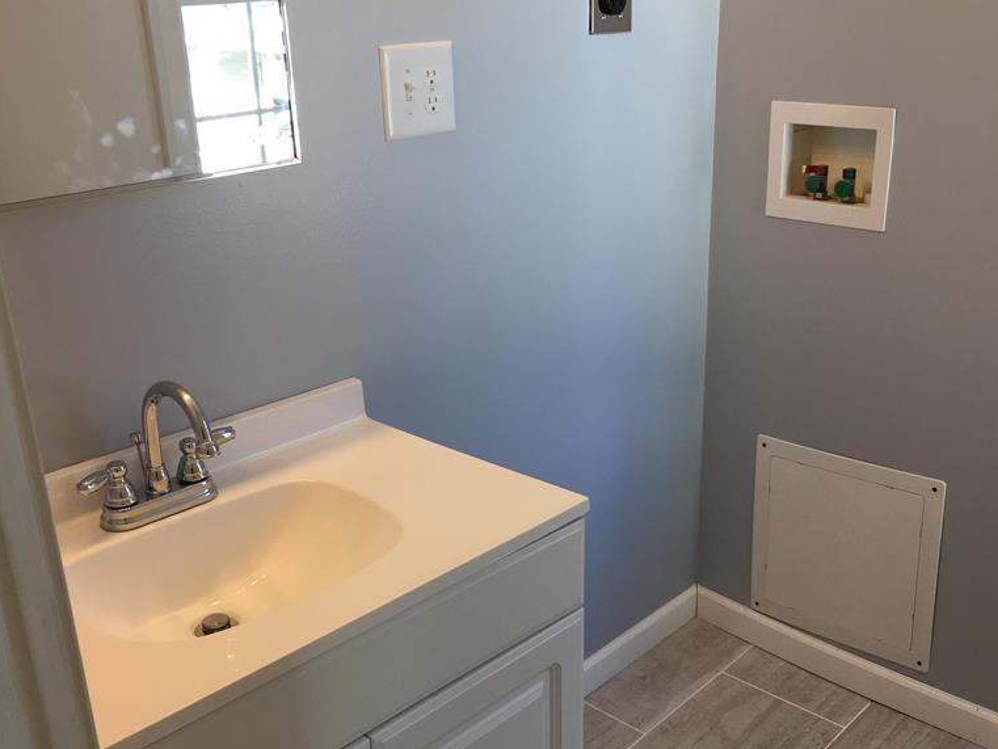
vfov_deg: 36.7
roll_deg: +0.6
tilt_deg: -22.5
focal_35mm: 39
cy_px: 438
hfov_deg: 47.8
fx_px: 1125
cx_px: 551
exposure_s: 1/60
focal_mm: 4.15
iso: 32
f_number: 2.2
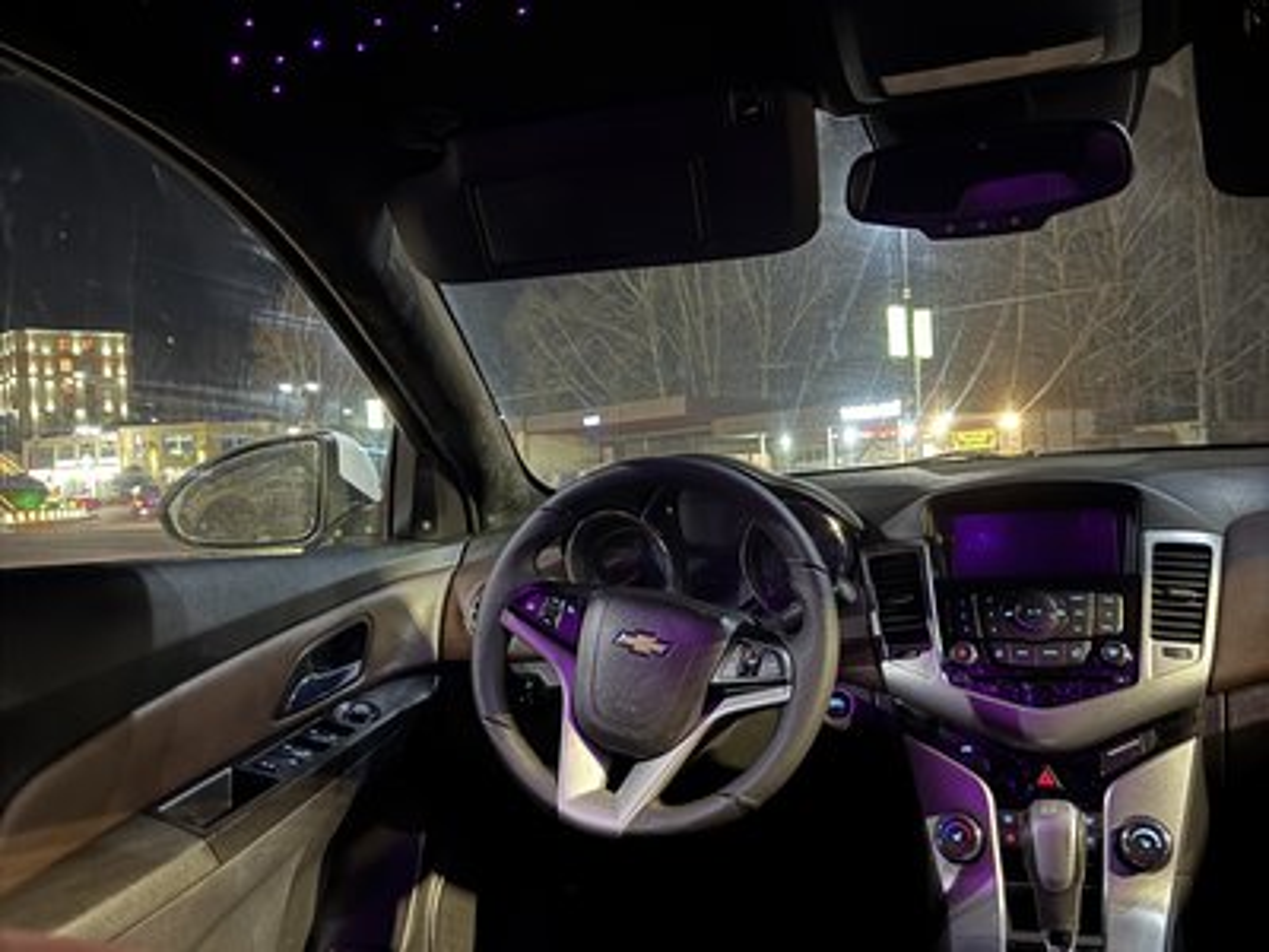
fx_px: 880
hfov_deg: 71.6
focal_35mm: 24
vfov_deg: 56.8
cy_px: 476
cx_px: 634
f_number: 1.78
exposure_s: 1/9
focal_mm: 6.76
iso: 2500
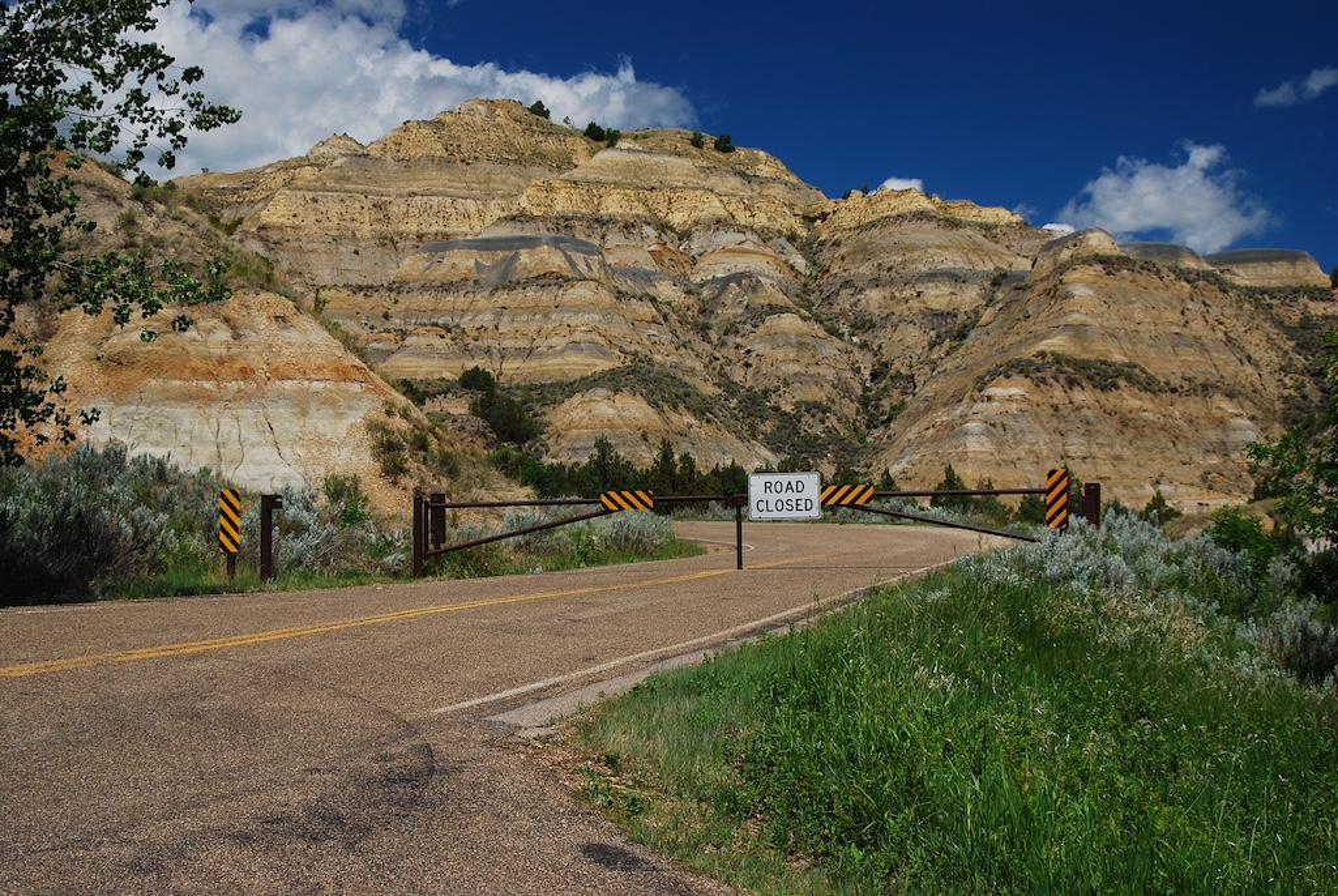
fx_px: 1953
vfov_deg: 25.8
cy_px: 448
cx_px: 669
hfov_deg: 37.8
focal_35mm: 52
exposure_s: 1/320
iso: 100
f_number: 5
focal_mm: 35
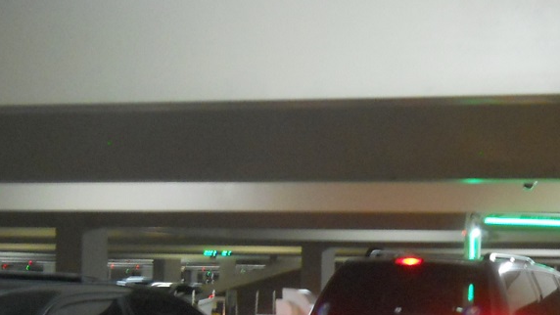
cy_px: 412
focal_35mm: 96
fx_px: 1426
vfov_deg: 12.2
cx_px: 521
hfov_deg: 21.6
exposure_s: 1/13
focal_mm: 6.72
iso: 400
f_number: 3.1
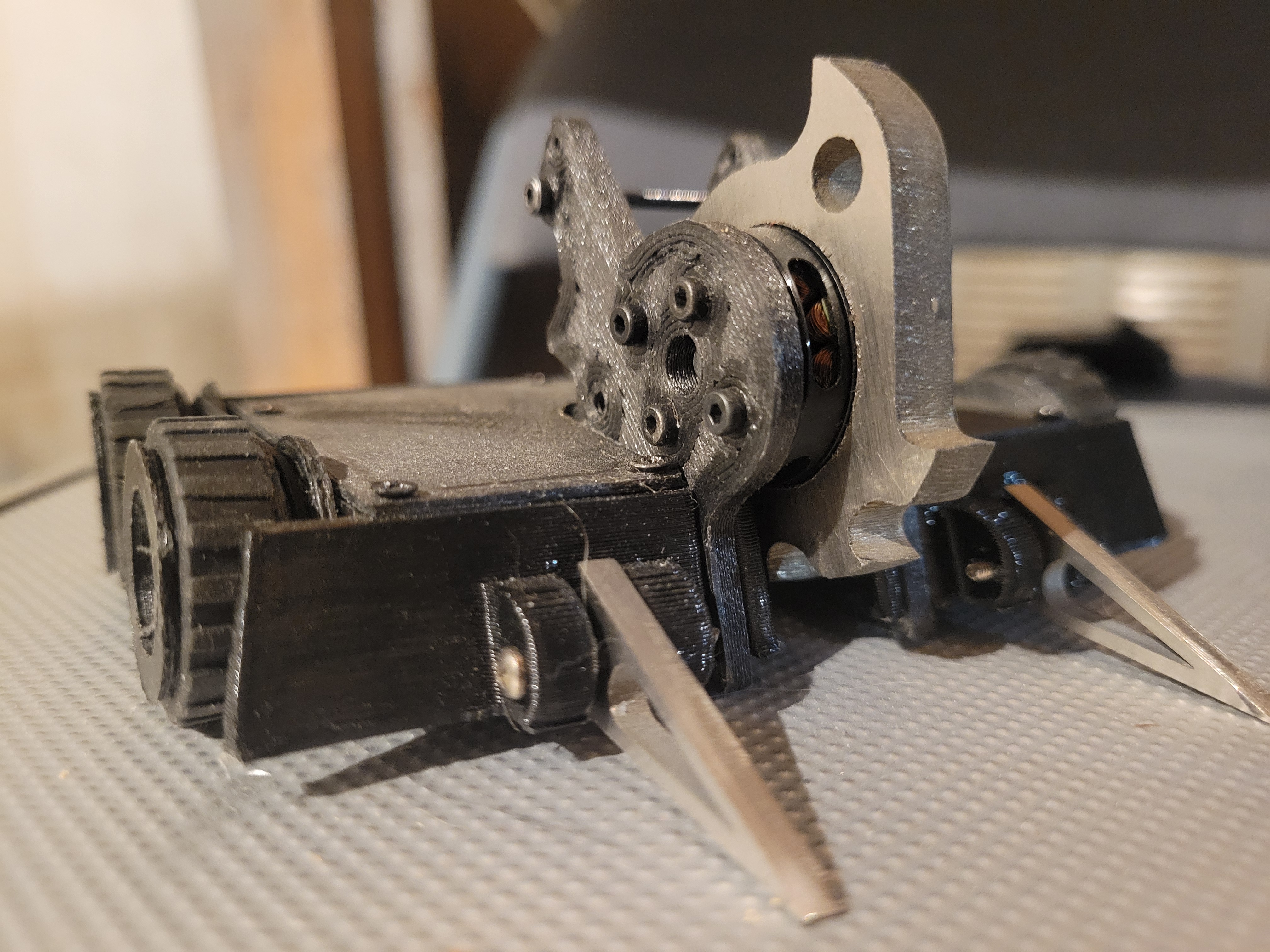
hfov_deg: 67.3
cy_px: 476
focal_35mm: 26
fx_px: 954
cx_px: 635
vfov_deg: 53.1
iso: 1000
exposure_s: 1/24
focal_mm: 5.4
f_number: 1.8
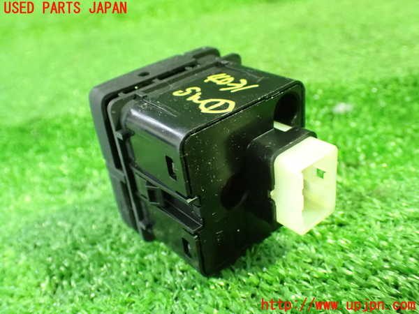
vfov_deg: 39.7
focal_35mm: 36
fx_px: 436
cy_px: 157
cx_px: 210
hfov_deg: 51.4
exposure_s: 1/30
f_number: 2.5
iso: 1600
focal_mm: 6.37
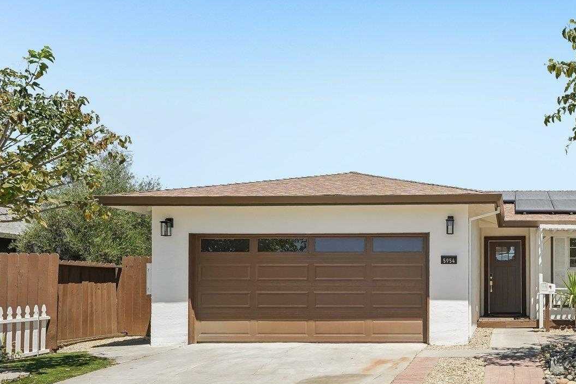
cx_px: 507
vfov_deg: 36.7
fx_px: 566
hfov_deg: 48.8
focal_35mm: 35
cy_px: 281
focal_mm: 18.2
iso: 640
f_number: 8
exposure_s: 1/1000
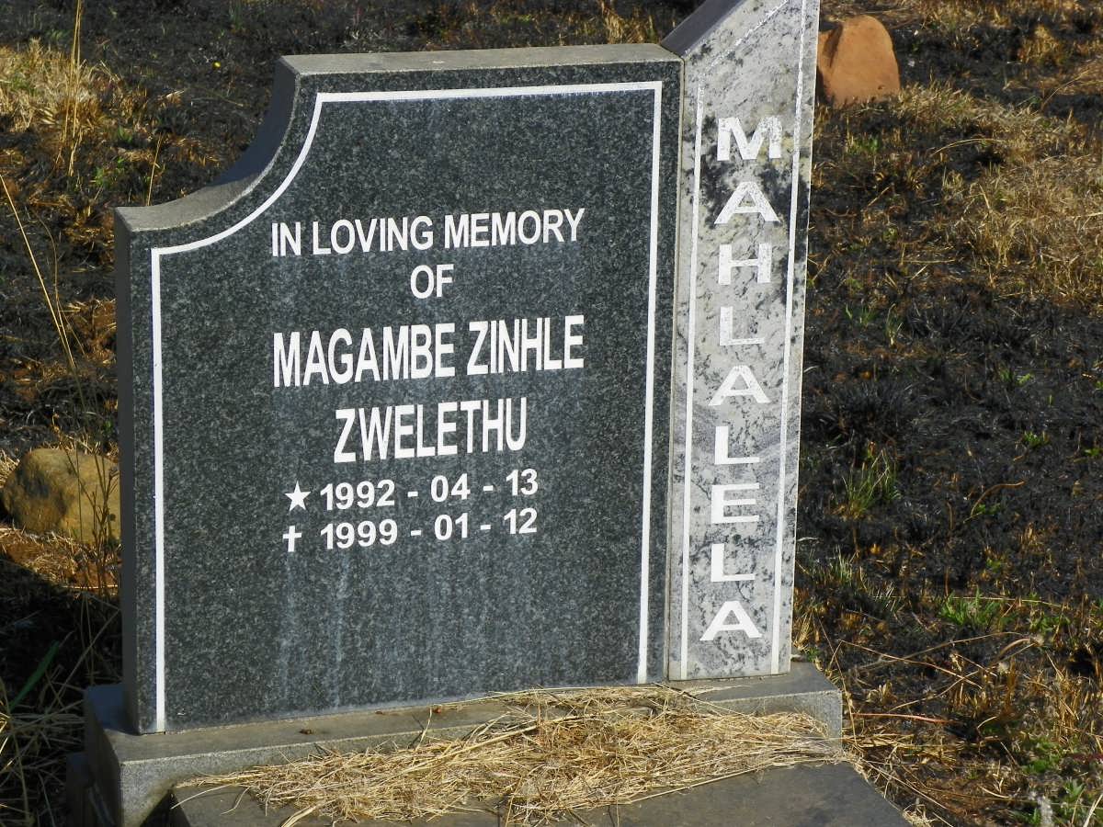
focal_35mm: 114
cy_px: 414
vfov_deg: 13.0
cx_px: 552
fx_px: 3632
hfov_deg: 17.3
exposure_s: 1/250
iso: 64
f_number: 5.6
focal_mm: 20.2
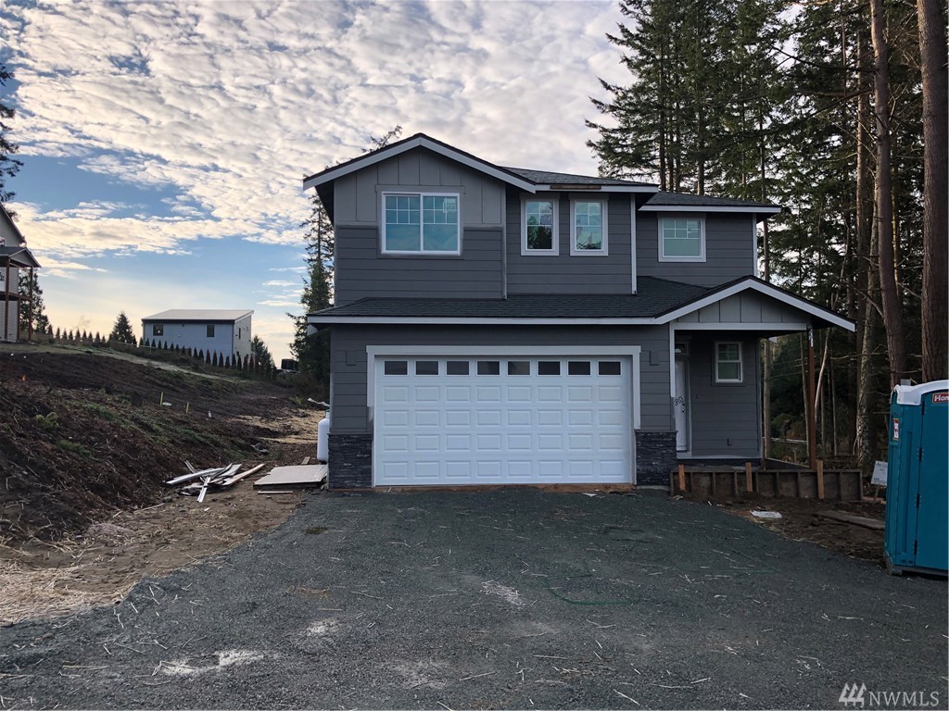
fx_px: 768
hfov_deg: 63.4
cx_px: 474
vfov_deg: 49.7
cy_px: 356
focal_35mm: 28
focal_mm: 3.99
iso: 20
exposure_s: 1/695
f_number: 1.8
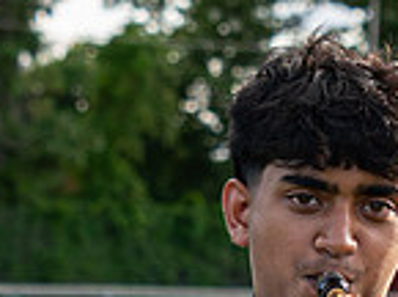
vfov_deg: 7.4
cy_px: 393
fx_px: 2271
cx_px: 363
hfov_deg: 10.0
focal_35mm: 198
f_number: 2.8
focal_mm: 35
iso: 400
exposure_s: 1/2000
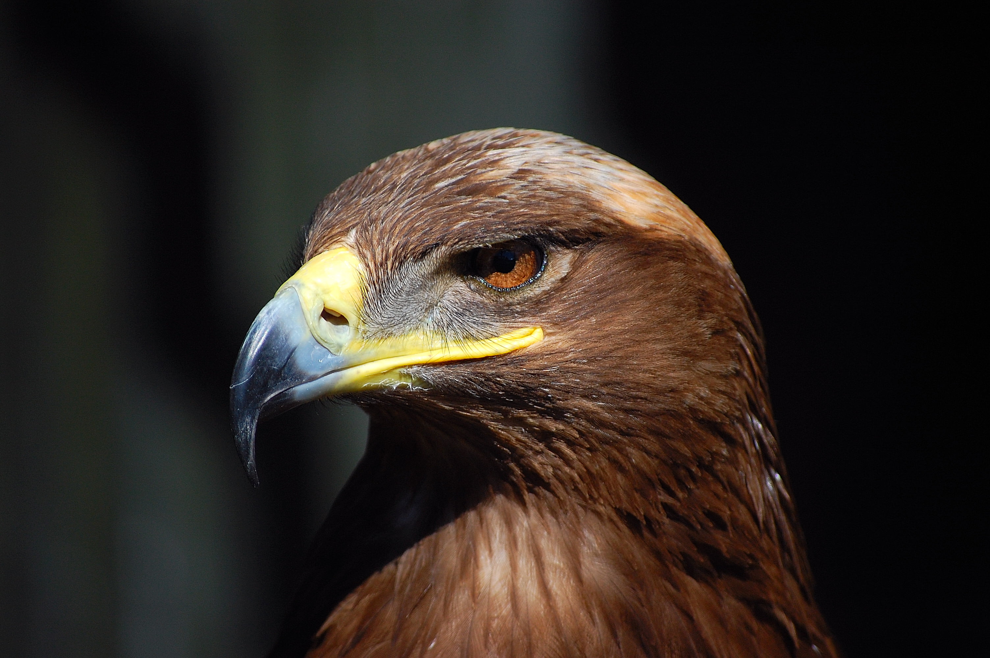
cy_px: 329
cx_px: 495
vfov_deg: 4.6
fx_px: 8243
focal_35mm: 300
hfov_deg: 6.9
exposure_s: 1/1600
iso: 400
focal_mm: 200
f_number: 5.6
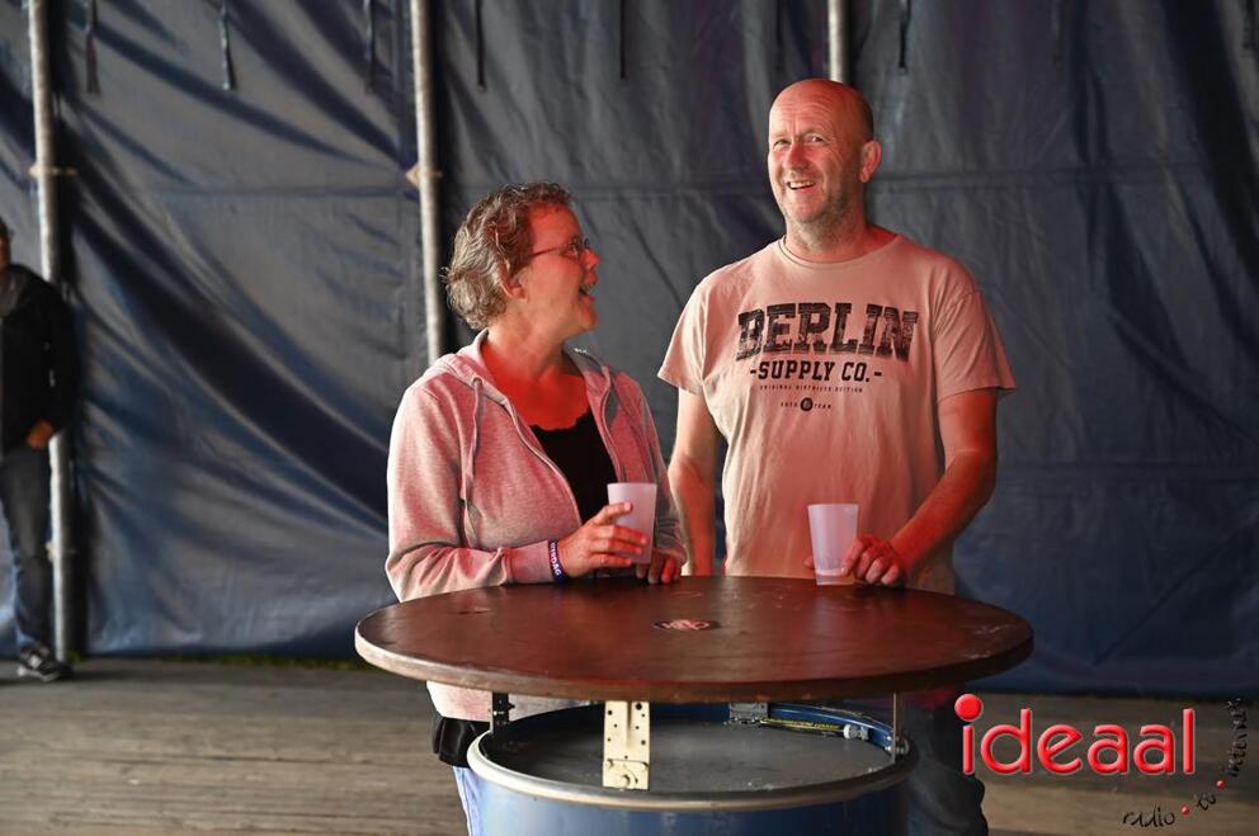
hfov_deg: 28.9
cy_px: 418
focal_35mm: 70
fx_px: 2445
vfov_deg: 19.4
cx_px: 630
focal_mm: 70
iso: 720
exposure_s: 1/60
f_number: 4
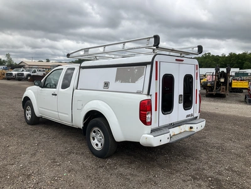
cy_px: 94
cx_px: 126
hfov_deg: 61.7
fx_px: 210
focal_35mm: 29
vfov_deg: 48.2
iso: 25
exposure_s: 1/1675
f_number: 1.8
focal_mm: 3
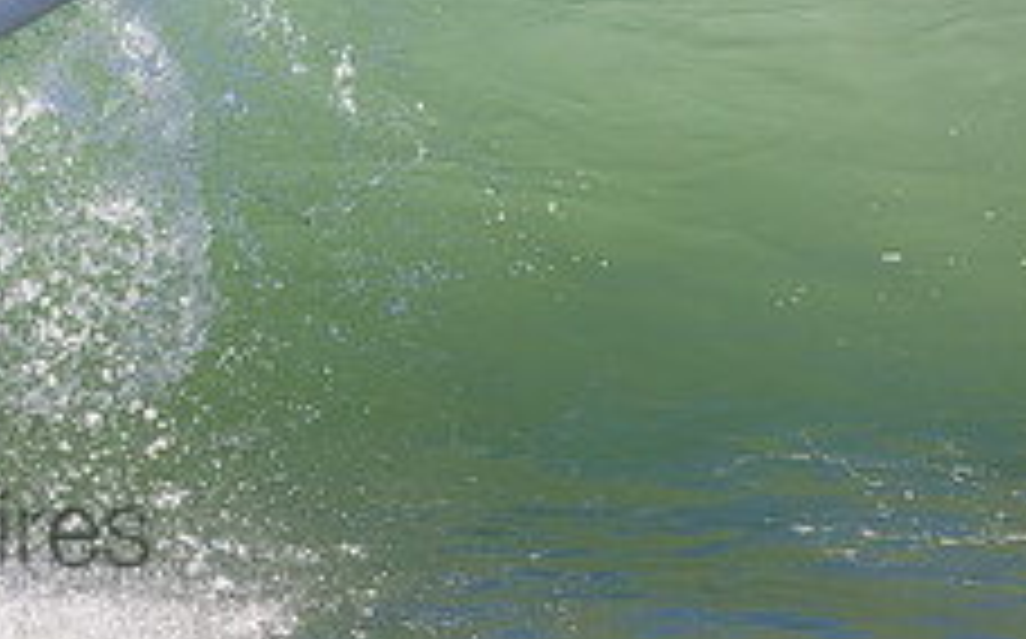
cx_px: -198
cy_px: -218
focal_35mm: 1247
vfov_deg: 1.1
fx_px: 34834
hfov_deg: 1.7
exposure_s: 1/2000
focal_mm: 480
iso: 640
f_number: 10
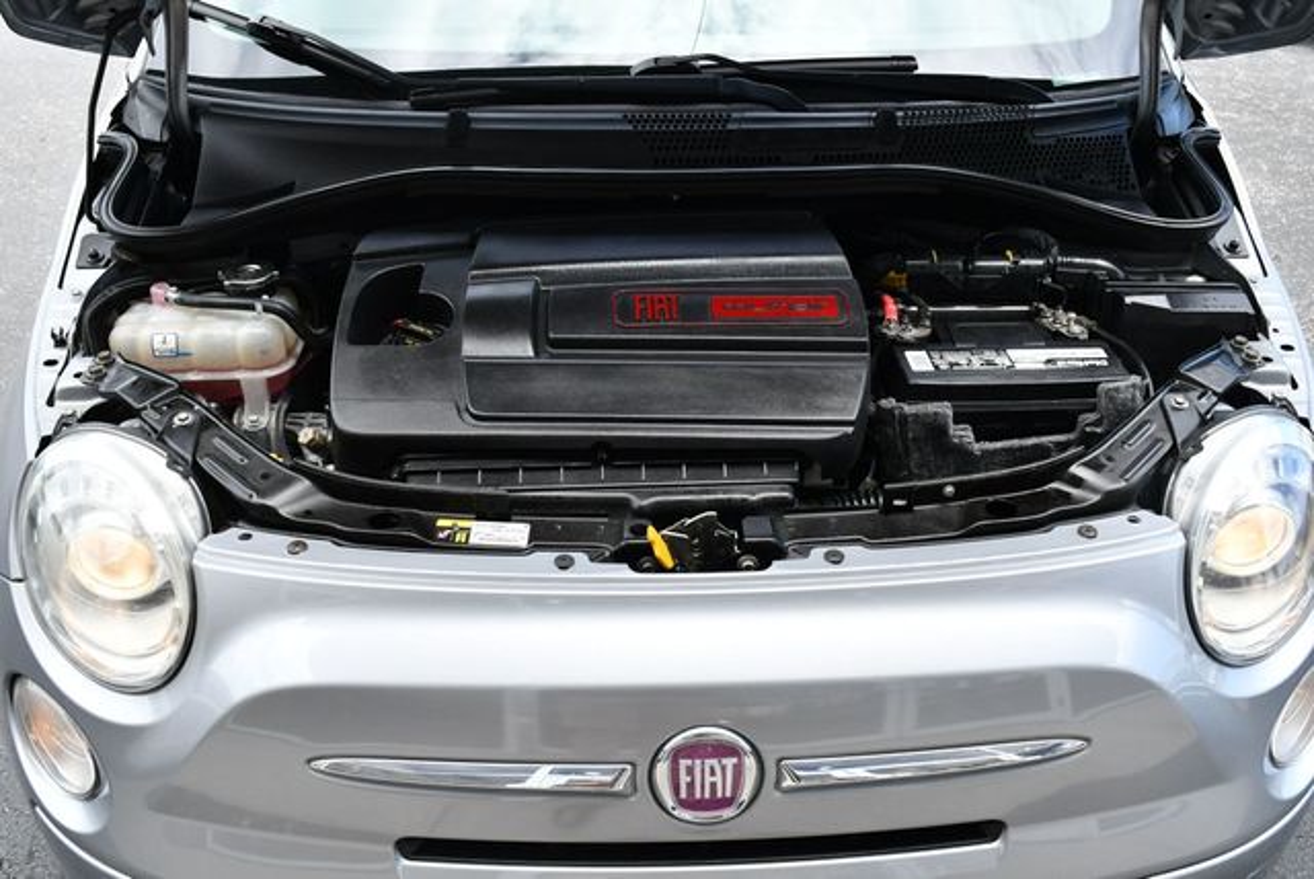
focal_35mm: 36
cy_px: 440
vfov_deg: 36.9
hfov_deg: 53.1
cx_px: 657
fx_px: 1315
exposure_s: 1/250
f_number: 5.6
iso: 220
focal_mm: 18
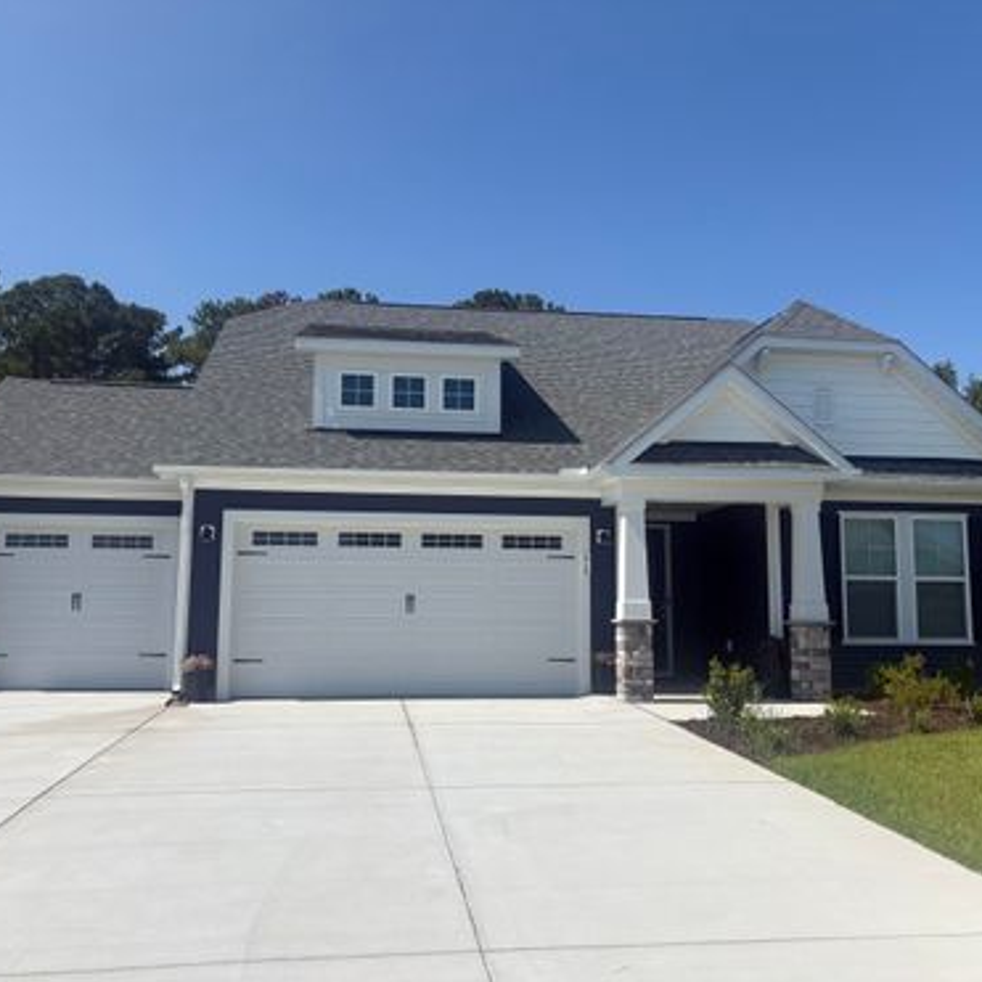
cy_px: 488
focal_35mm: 31
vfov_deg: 52.5
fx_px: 995
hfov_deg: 52.5
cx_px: 500
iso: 50
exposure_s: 1/5814
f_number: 1.6
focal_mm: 5.96
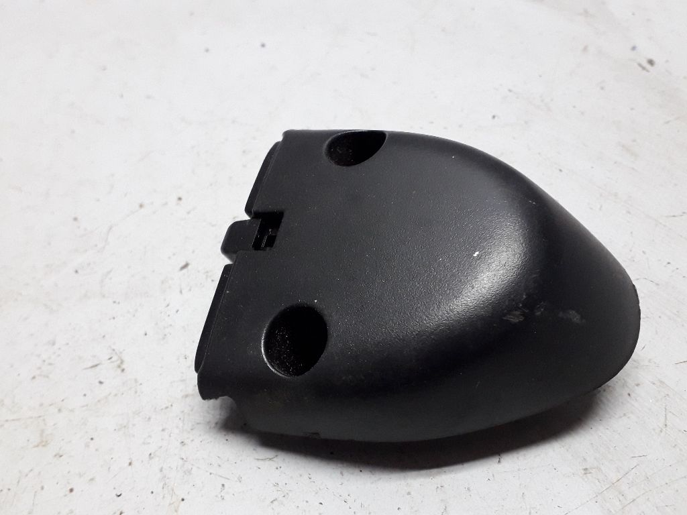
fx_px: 536
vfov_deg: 51.4
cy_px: 258
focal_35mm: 27
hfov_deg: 65.3
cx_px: 344
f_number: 1.9
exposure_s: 1/25
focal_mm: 3.6
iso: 200
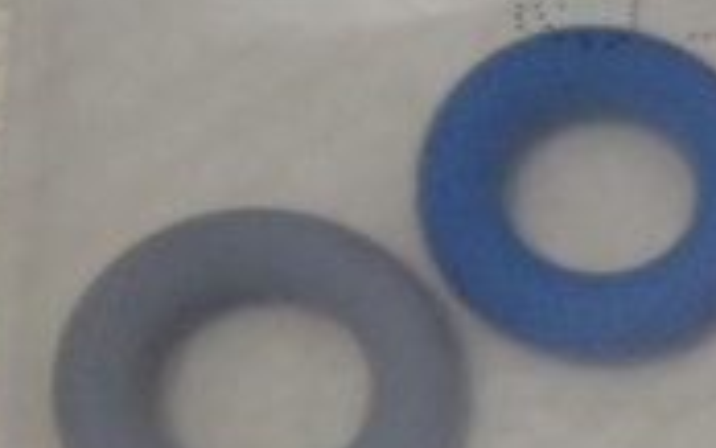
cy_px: 754
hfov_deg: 13.4
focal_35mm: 144
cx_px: 1193
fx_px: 2812
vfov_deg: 8.8
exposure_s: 1/80
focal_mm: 6.64
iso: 800
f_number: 4.7
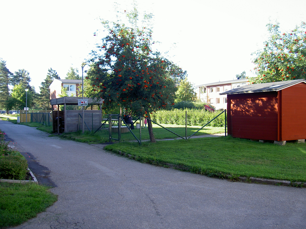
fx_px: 345
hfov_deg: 47.9
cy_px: 114
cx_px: 153
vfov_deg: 36.8
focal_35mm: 39
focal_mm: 8
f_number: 2.8
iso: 100
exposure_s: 1/160
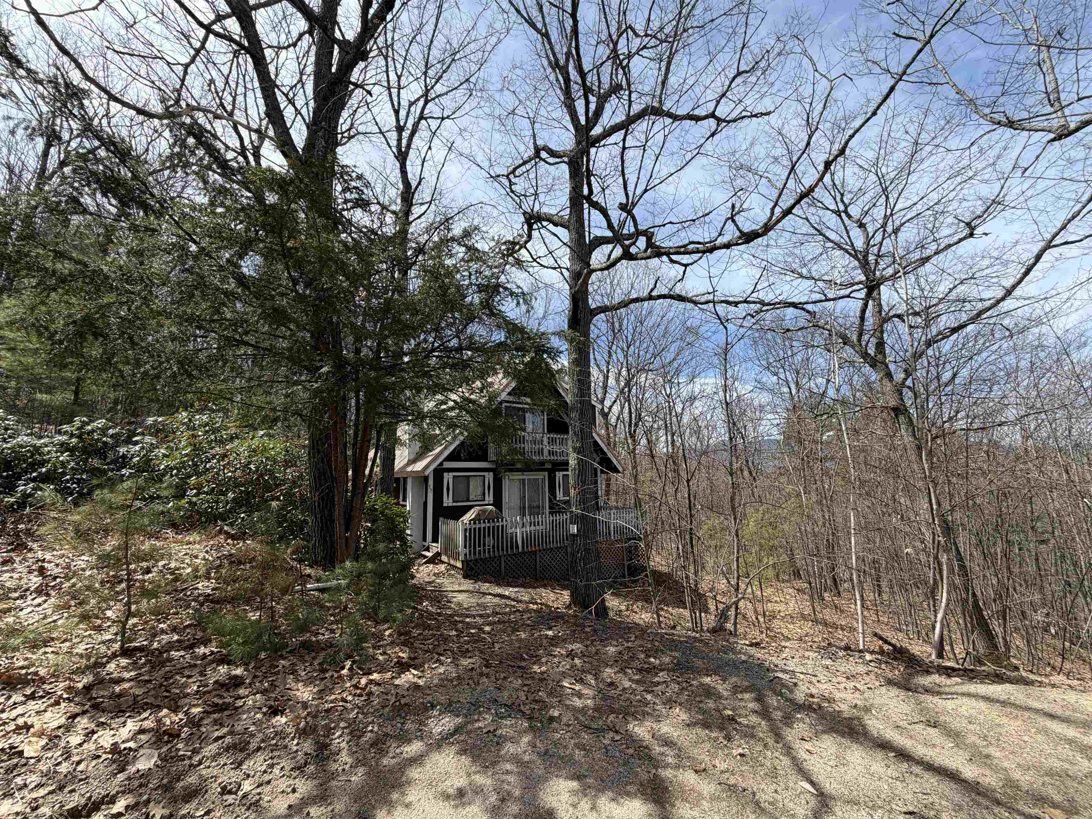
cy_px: 410
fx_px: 442
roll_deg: +1.6
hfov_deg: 102.1
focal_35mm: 14
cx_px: 546
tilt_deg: +8.6
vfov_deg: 85.7
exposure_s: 1/770
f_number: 2.2
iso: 32
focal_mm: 2.22
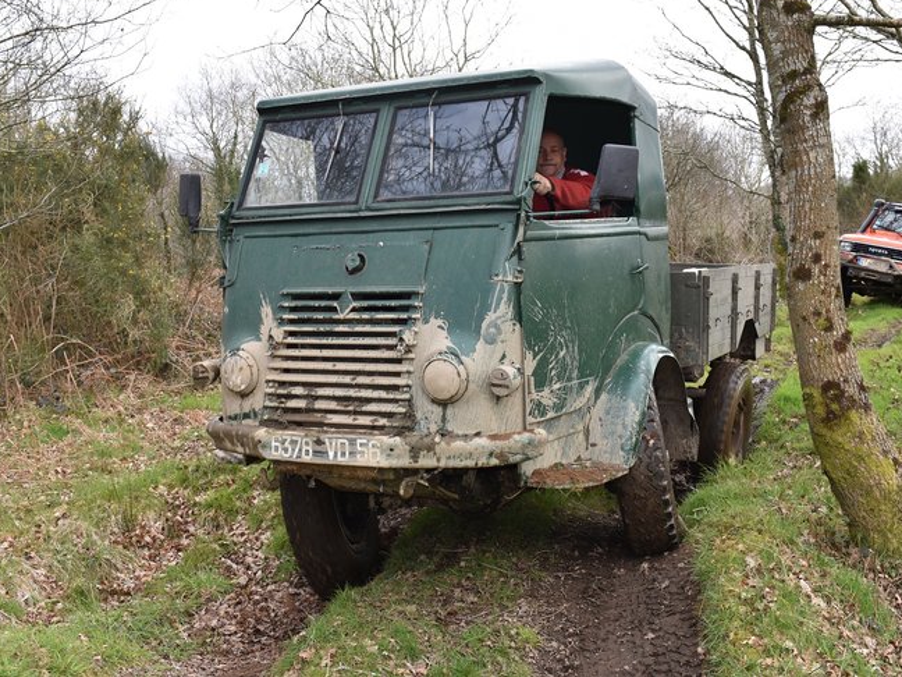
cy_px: 306
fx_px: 990
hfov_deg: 48.9
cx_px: 479
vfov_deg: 37.7
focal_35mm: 38
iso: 110
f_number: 8
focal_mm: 32
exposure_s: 1/60
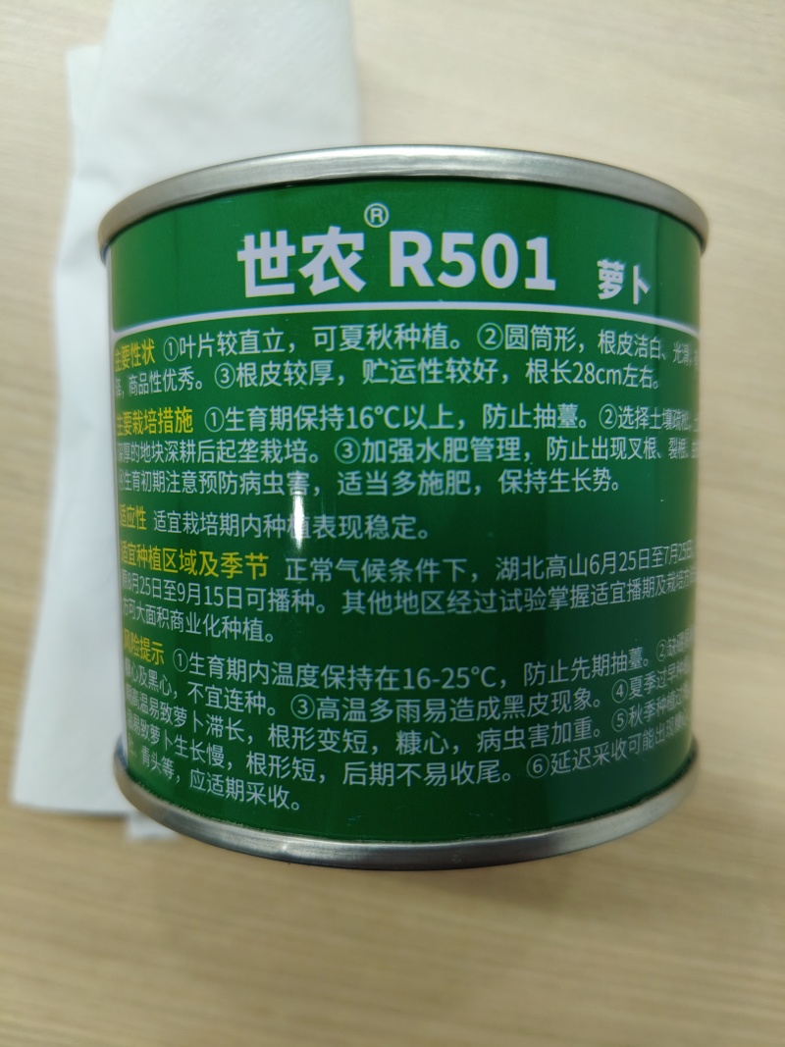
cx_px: 392
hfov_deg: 53.1
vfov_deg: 67.3
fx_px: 786
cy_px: 524
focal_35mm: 26
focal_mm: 4.84
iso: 328
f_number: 1.88
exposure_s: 1/100
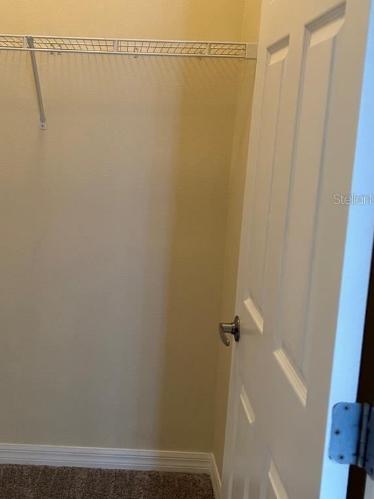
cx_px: 100
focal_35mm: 41
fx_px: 590
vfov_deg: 45.5
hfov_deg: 34.5
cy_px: 199
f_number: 1.5
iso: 160
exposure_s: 1/60
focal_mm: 5.7
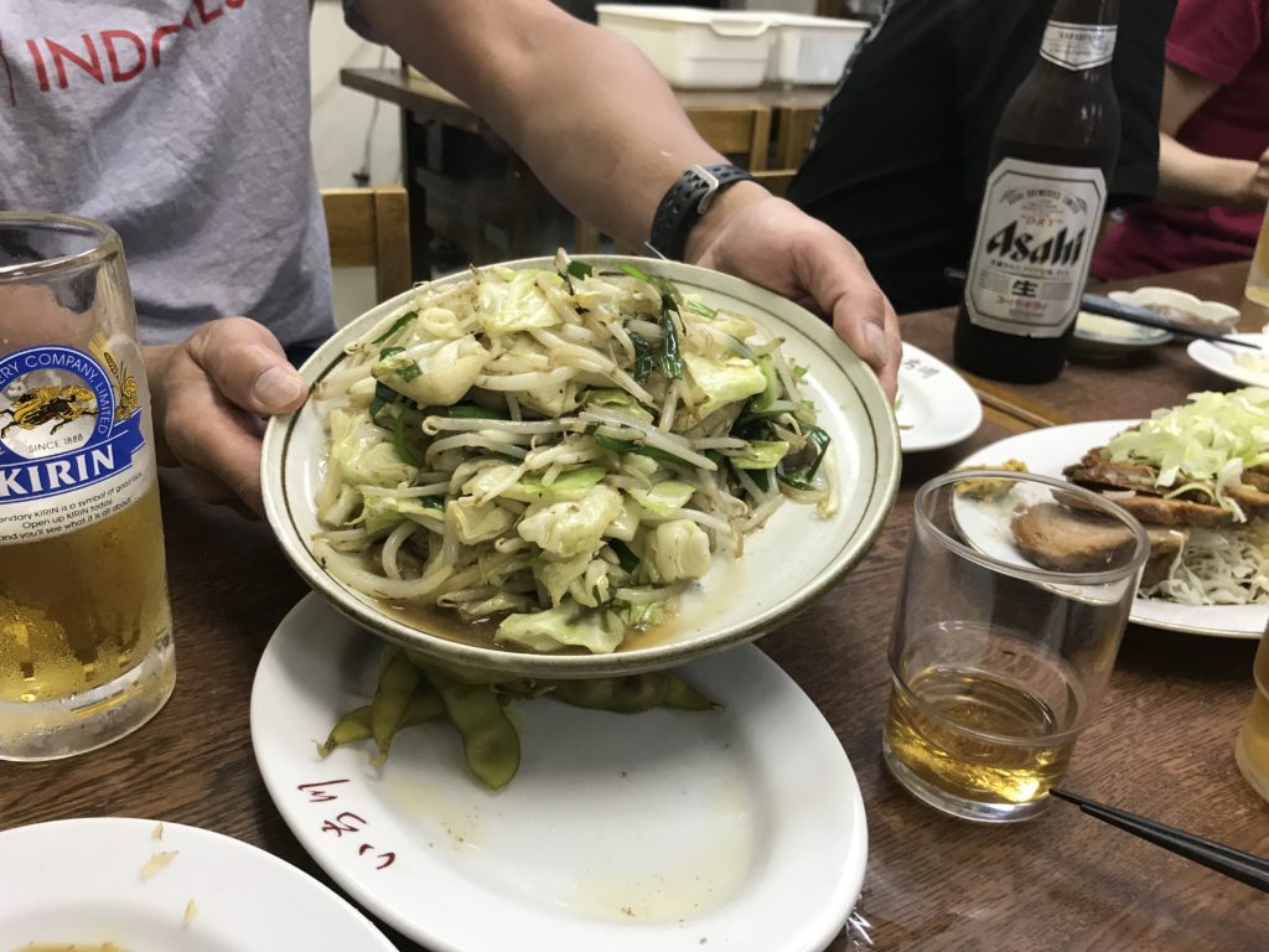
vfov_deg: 49.7
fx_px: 1026
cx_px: 634
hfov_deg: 63.4
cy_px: 476
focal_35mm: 28
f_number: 1.8
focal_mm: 3.99
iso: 40
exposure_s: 1/33
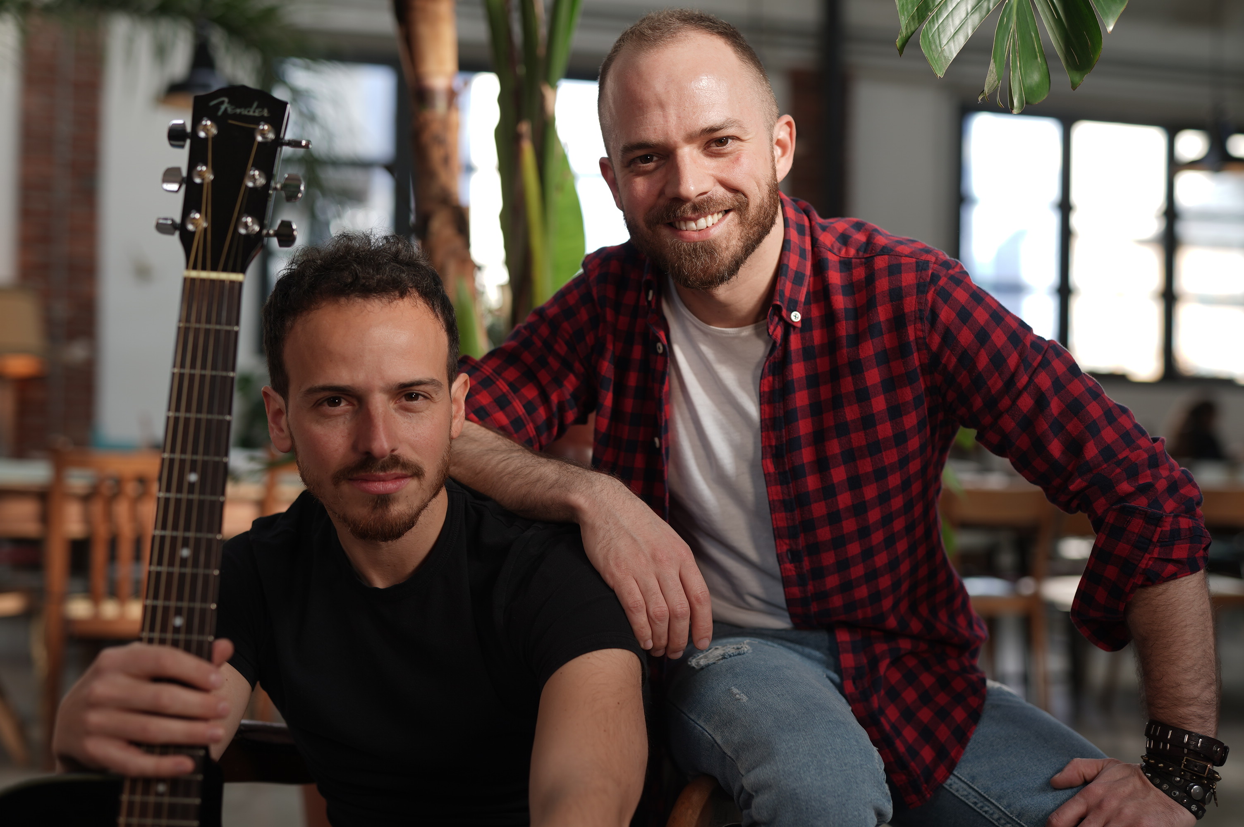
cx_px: 622
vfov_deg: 26.9
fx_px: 1726
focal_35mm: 50
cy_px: 414
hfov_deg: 39.6
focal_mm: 50
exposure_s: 1/125
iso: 64
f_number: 2.2
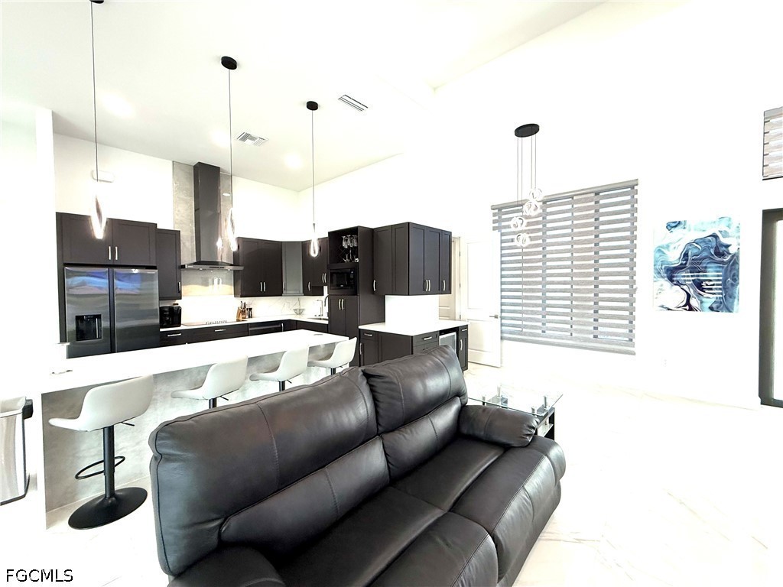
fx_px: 317
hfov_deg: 102.1
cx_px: 392
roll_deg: +0.8
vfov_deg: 85.7
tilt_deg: -1.9
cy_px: 294
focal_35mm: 14
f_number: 2.2
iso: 250
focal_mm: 2.22
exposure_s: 1/120
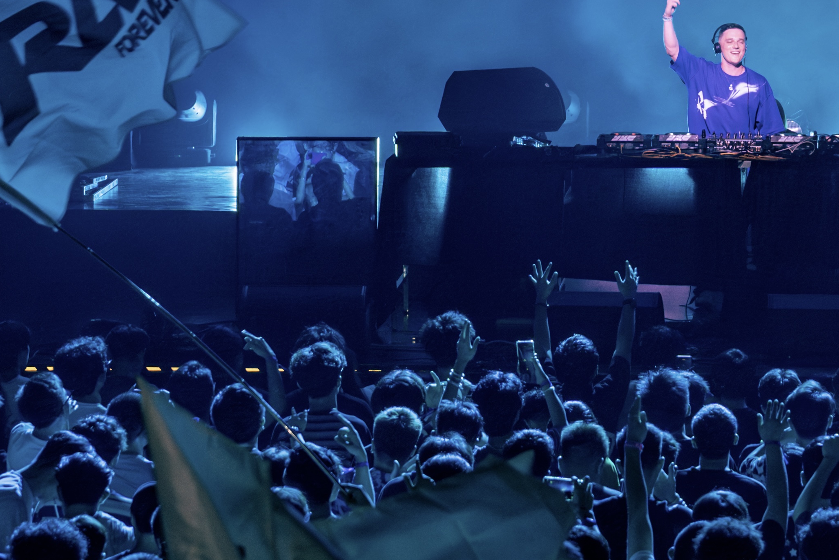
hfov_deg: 14.7
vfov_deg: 9.9
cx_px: 674
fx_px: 3240
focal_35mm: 139
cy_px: 279
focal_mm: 52
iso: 800
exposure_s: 1/125
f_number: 3.5
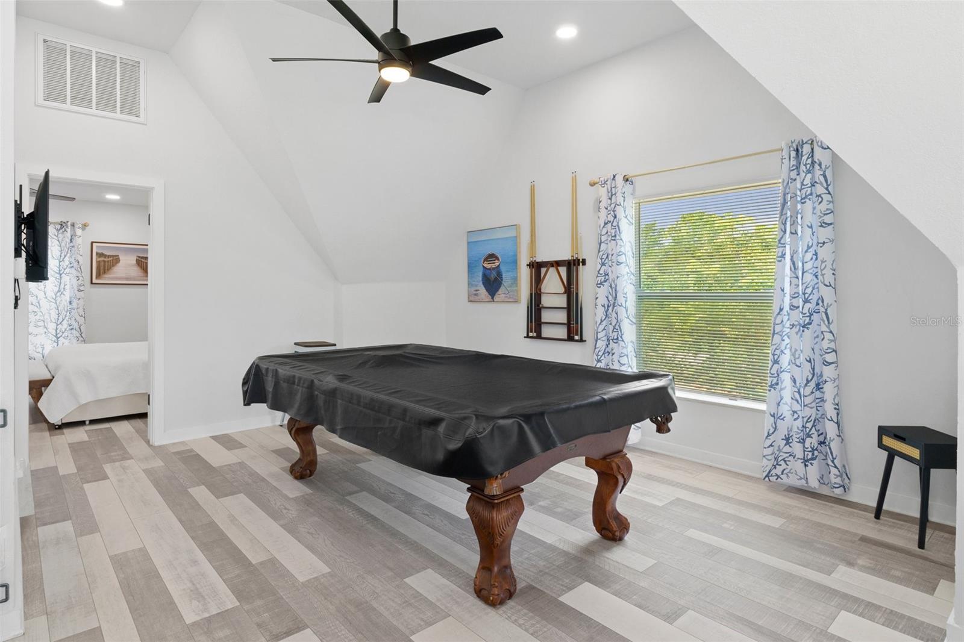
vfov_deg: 63.2
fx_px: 522
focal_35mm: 20
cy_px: 321
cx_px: 482
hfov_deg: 85.4
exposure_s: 1/5
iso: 640
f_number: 8
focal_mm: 13
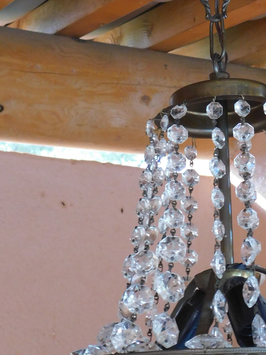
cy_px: 202
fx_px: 1035
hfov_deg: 14.5
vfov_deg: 19.4
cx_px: 233
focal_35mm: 101
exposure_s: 1/30
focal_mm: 8
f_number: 3.7
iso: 280
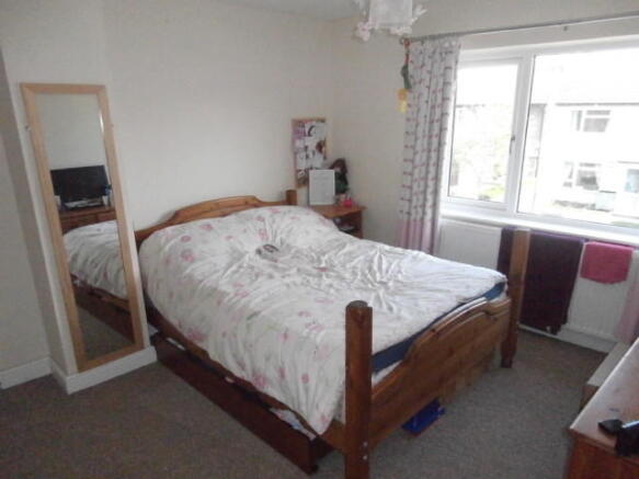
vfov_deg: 56.8
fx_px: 443
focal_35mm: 24
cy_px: 240
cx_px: 320
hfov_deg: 71.6
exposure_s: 1/800
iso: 1600
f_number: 3
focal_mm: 4.2
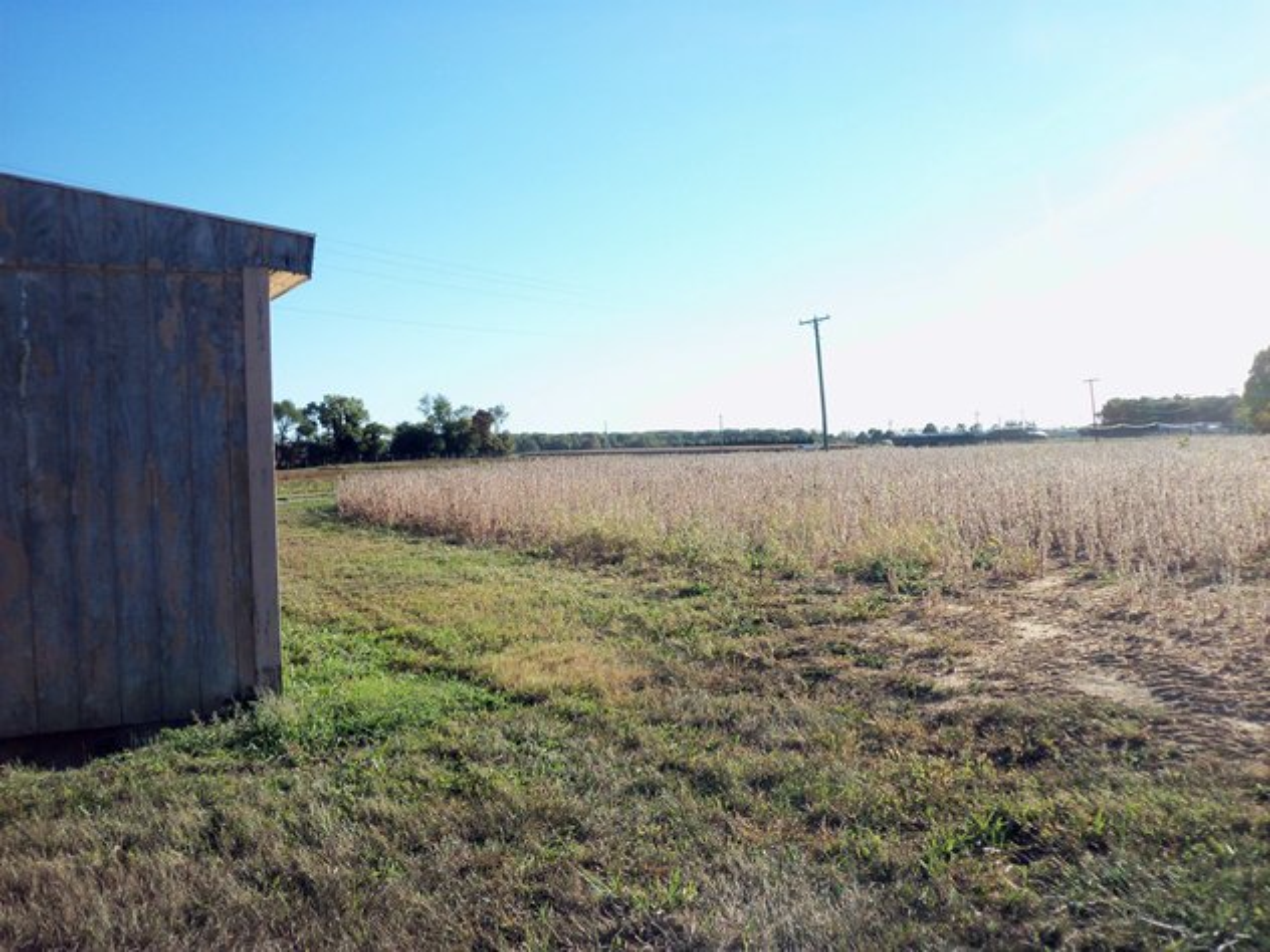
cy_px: 476
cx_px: 635
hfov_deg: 54.0
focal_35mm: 34
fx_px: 1247
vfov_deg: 41.8
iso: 80
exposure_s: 1/500
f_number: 2.9
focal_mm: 5.7
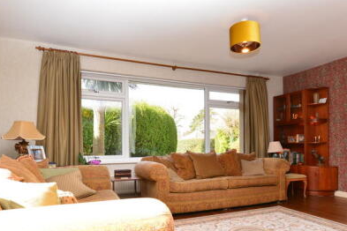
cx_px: 184
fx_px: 241
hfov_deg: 71.4
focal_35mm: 25
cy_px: 149
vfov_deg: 50.6
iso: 800
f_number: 7.1
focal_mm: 15
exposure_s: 1/200
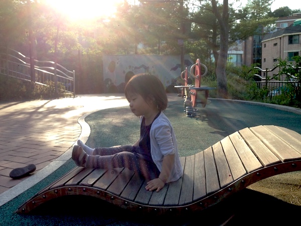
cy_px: 113
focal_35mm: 33
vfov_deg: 42.9
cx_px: 150
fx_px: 287
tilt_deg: -5.5
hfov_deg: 55.4
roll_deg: +0.1
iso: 50
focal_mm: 4.12
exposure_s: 1/390
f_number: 2.4
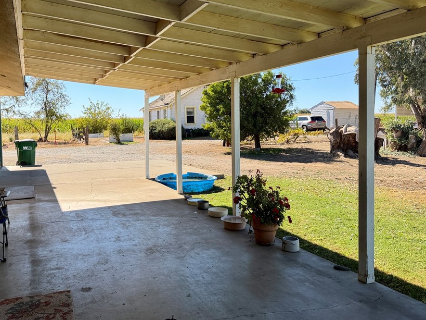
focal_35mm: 30
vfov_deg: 46.6
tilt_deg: -0.5
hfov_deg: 59.4
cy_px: 133
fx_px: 369
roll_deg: +1.7
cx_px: 167
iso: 100
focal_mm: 6.76
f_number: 1.78
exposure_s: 1/2703
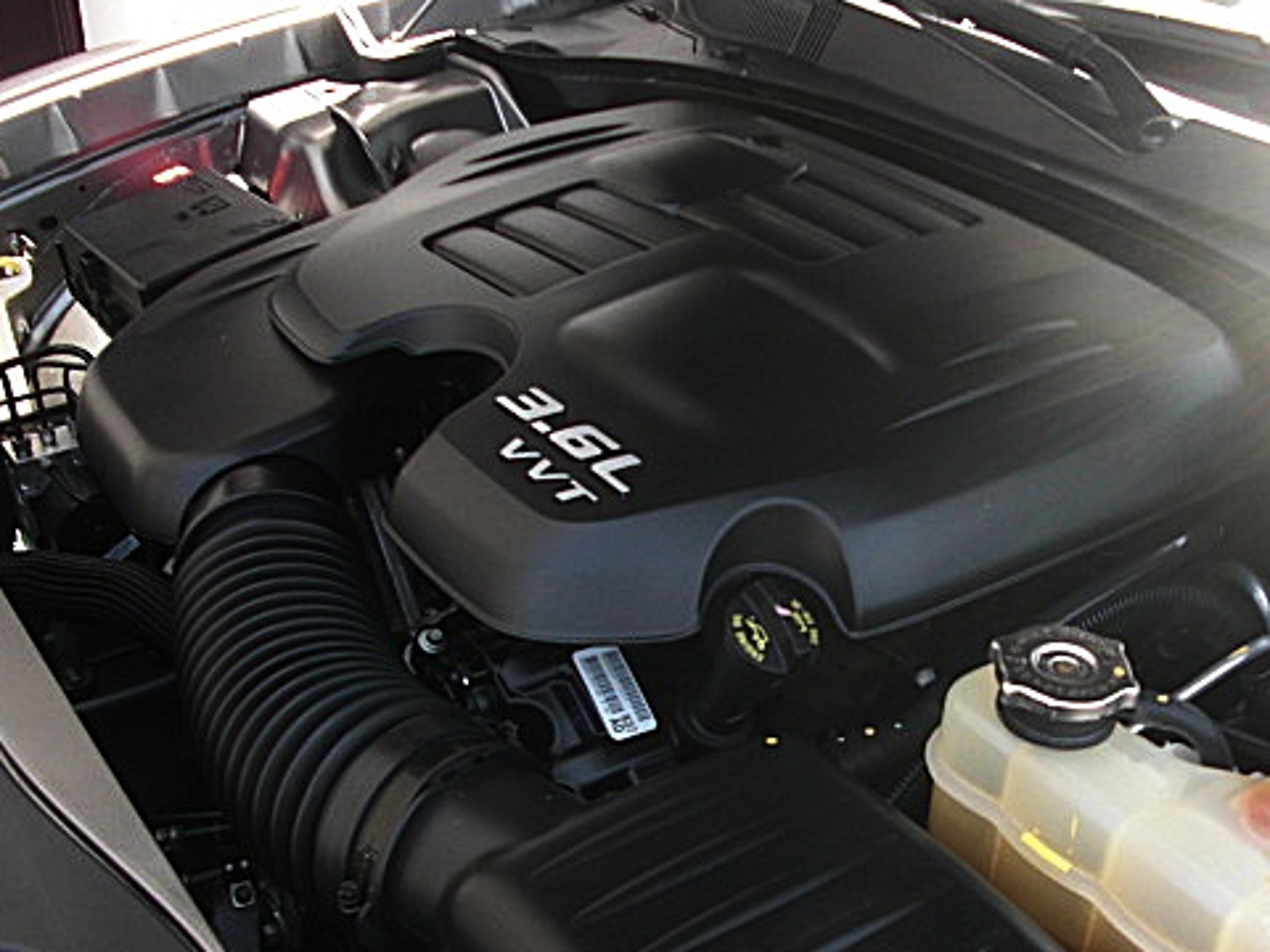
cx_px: 765
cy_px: 632
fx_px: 1761
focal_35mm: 48
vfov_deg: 30.1
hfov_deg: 39.5
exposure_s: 1/125
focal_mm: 6.3
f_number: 2.8
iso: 100
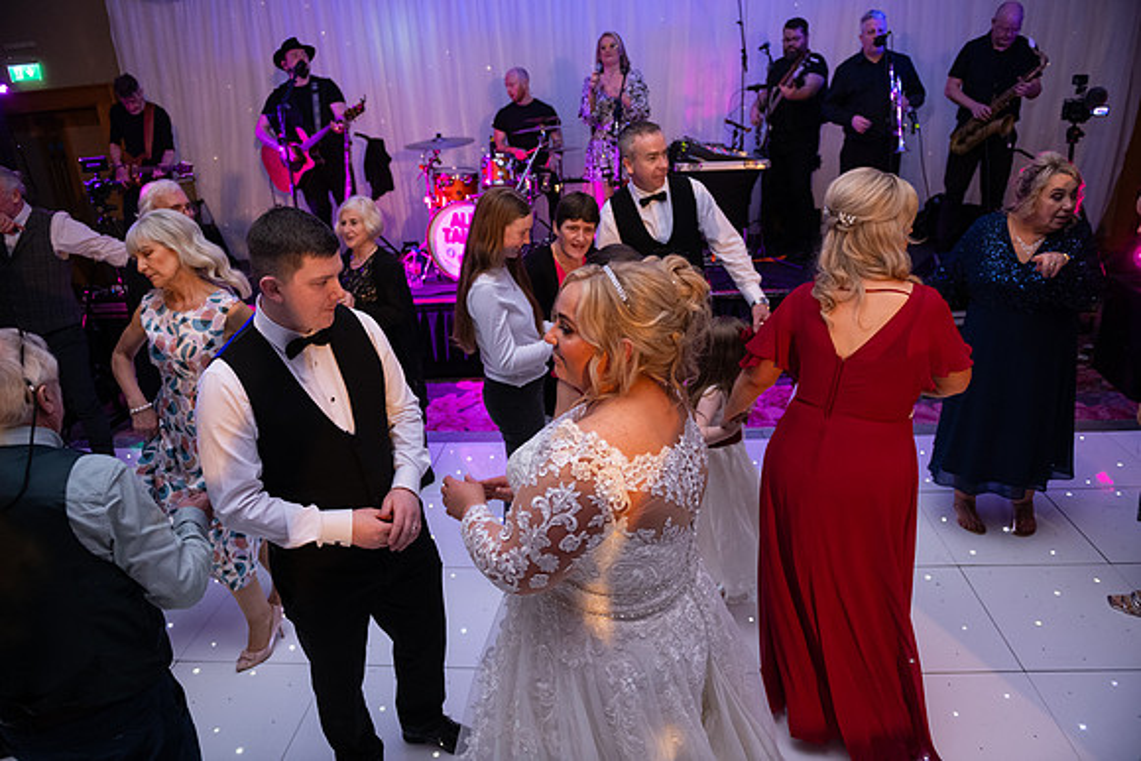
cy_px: 380
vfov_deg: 53.2
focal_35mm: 24
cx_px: 570
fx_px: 761
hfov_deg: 73.7
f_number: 3.5
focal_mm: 24
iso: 1250
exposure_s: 1/160
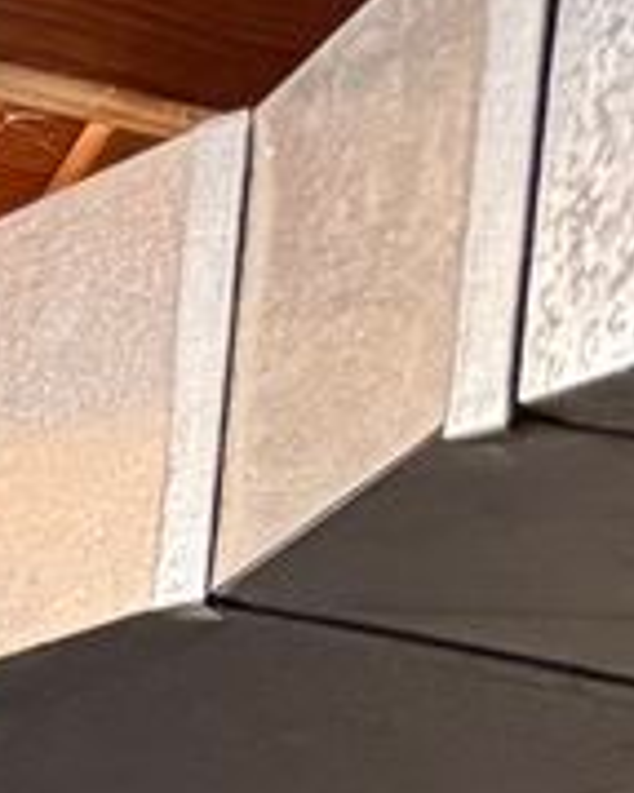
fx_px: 4601
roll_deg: -2.0
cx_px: -1419
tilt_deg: -7.7
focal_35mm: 196
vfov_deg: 8.2
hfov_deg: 6.9
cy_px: 2439
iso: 400
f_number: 1.78
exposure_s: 1/60
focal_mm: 6.76
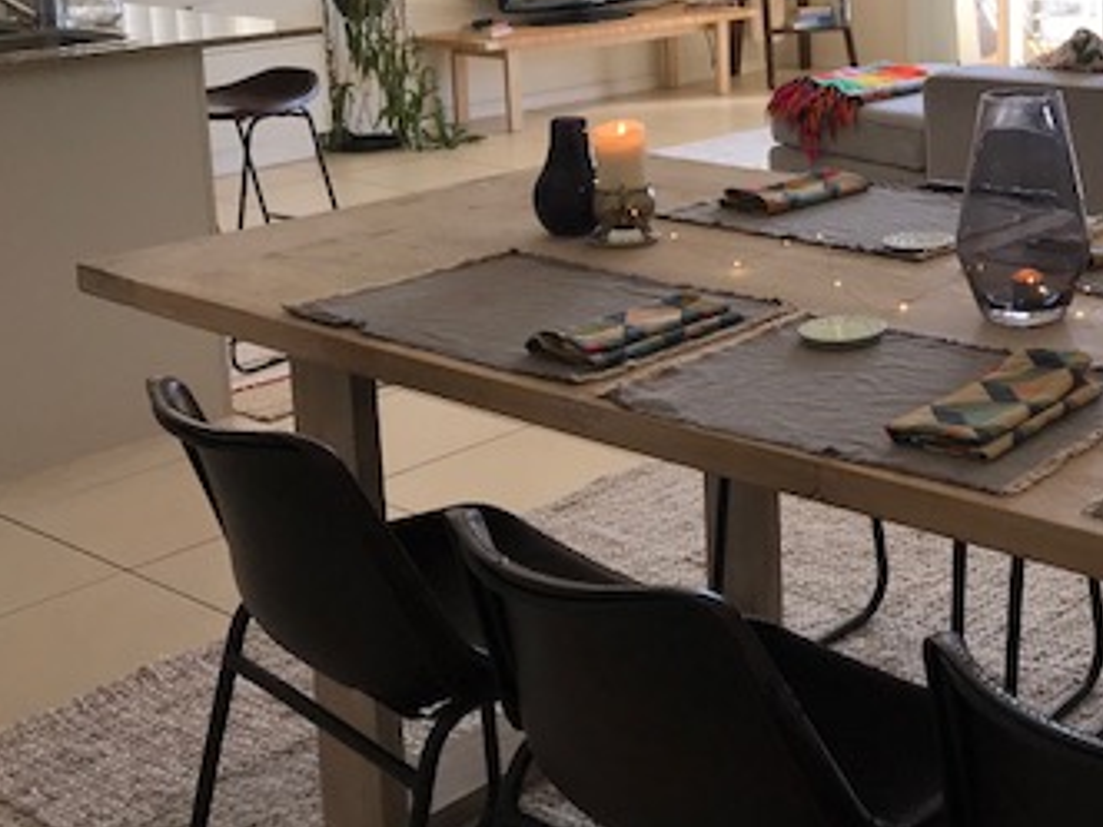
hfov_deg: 33.6
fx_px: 1721
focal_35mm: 54
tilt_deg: -11.1
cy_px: 139
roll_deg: +0.6
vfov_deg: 26.4
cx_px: 1000
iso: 32
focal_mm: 3.99
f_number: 1.8
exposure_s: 1/100
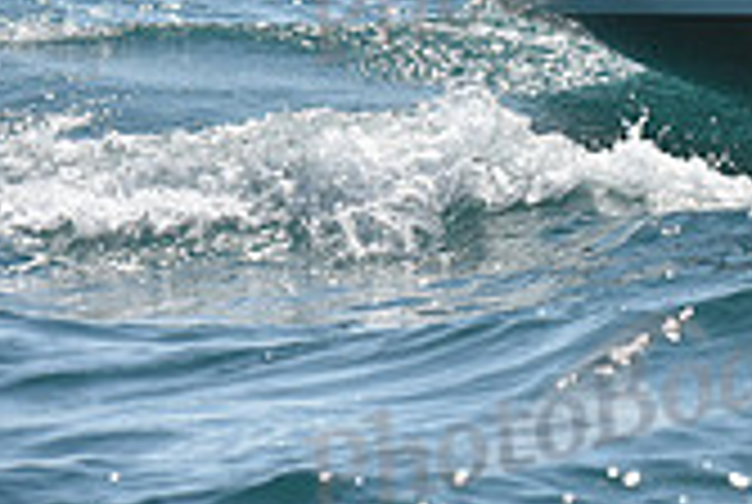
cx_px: 1175
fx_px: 9061
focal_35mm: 433
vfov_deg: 3.2
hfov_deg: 4.7
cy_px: -349
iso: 250
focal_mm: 125
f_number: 7.1
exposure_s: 1/1600
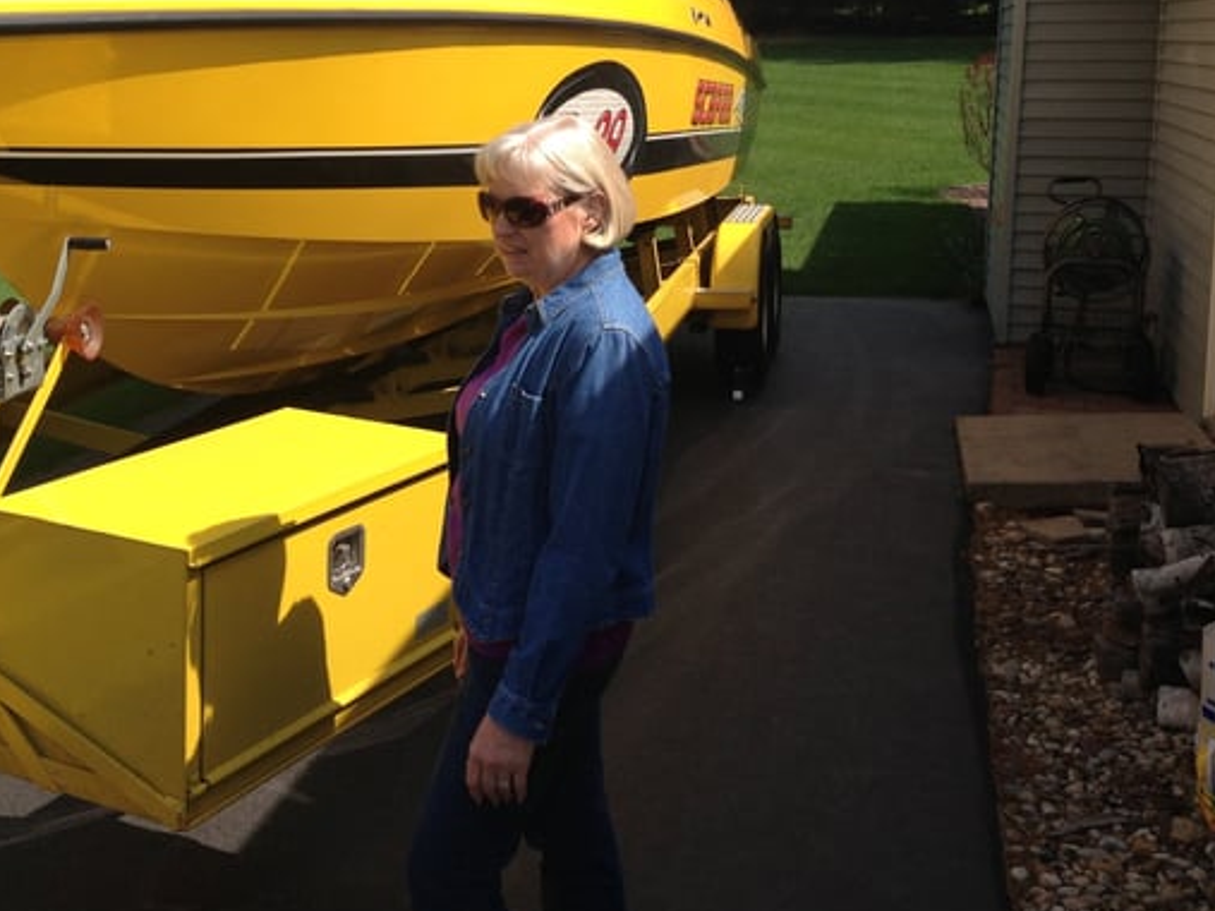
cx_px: 412
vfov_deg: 28.8
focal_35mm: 50
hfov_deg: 37.8
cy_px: 257
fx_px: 1755
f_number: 2.4
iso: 50
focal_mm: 4.13
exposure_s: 1/1043
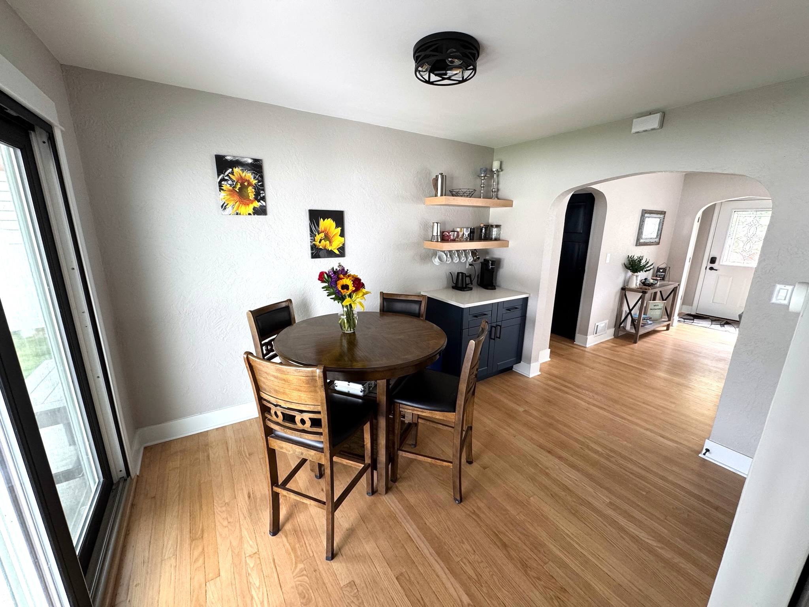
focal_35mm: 14
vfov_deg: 85.7
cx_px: 404
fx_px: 327
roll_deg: -0.7
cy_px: 304
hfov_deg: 102.1
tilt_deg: -13.4
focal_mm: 2.22
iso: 160
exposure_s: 1/71
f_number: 2.2
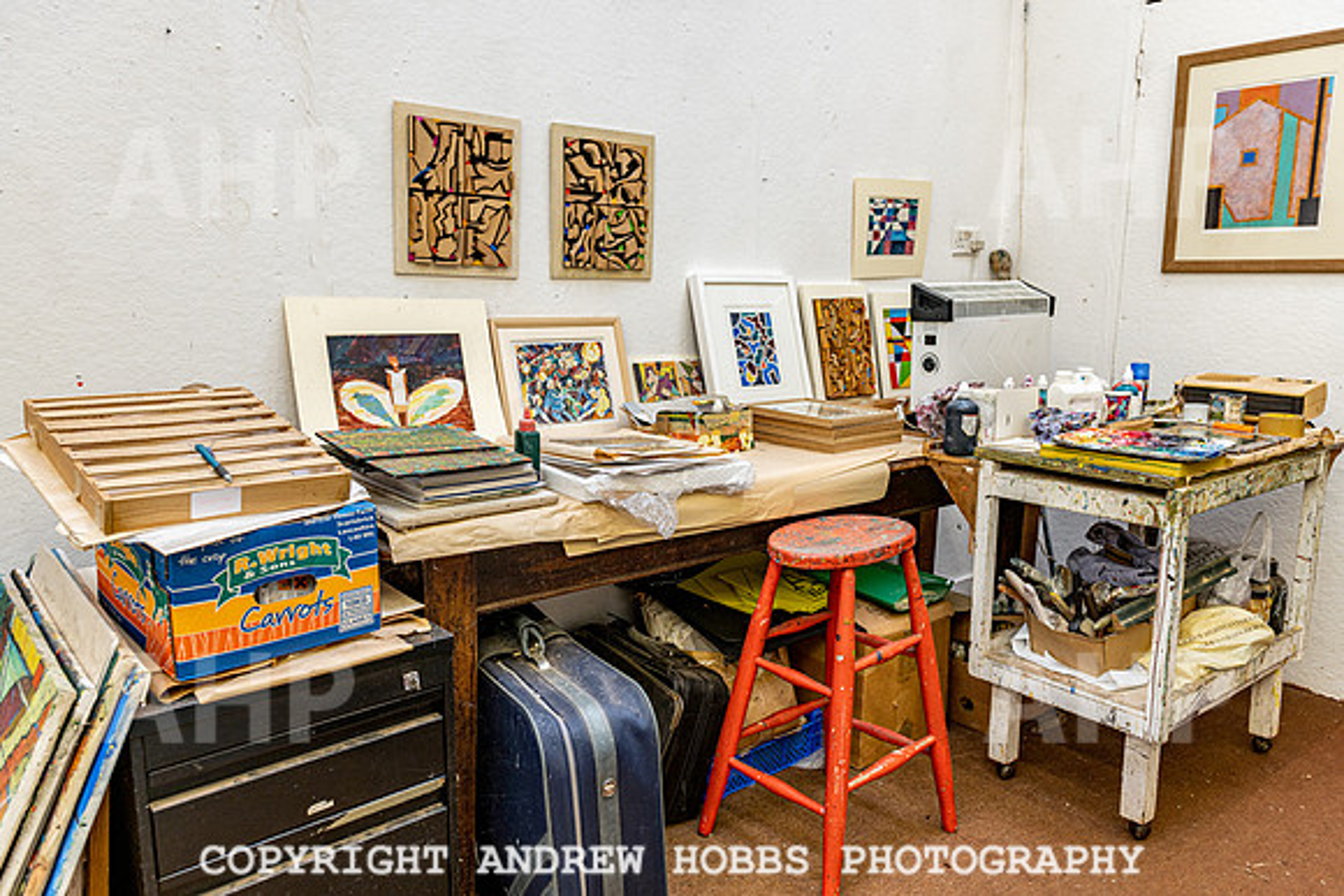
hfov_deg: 70.9
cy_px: 448
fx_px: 944
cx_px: 672
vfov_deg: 50.8
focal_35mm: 25
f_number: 5.6
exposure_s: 1/8
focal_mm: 24
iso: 64
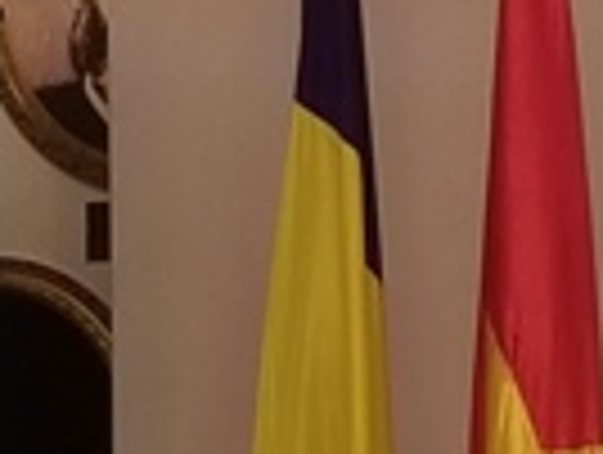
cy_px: 575
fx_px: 2478
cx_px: -20
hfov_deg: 13.6
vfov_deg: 10.3
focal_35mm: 142
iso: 64
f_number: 1.7
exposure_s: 1/50
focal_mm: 4.25
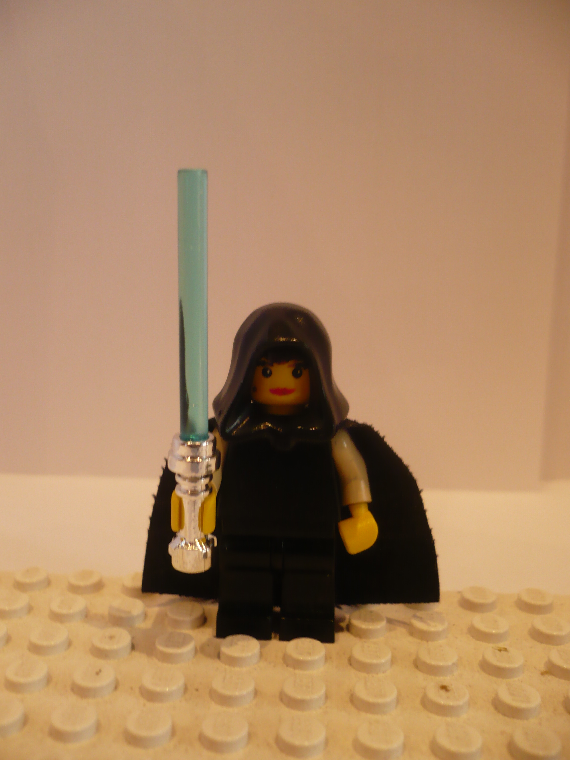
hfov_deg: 40.7
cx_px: 285
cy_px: 380
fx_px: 768
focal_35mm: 35
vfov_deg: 52.6
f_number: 2.8
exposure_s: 1/15
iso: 200
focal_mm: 5.8
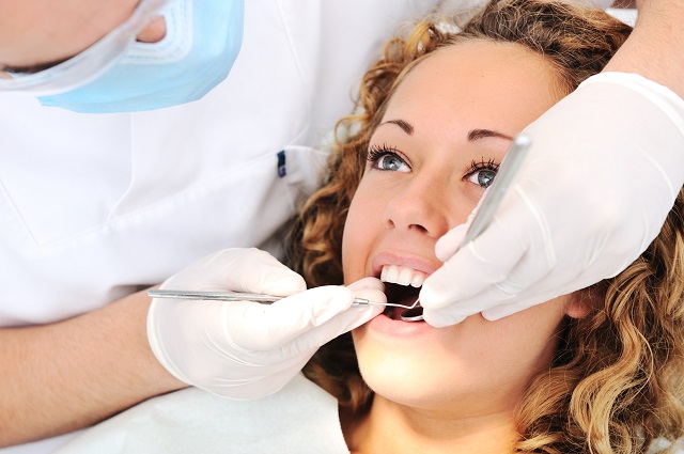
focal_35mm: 58
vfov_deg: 23.3
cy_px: 227
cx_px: 342
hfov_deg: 34.5
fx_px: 1101
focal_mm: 58
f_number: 5
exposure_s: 1/160
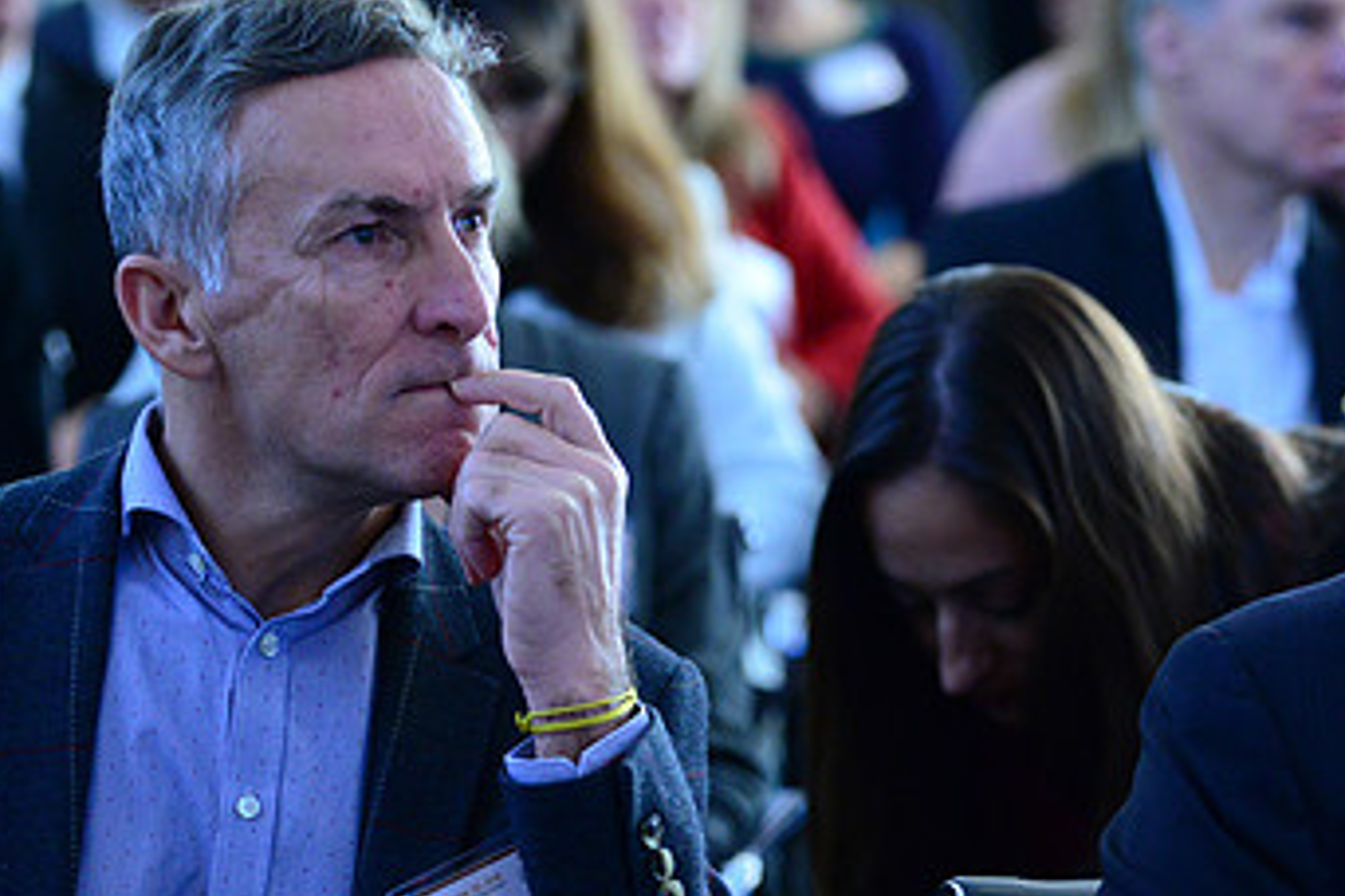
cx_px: 739
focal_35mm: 161
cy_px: 588
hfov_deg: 12.8
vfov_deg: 8.5
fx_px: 6015
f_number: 2.8
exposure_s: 1/60
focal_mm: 95
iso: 4000
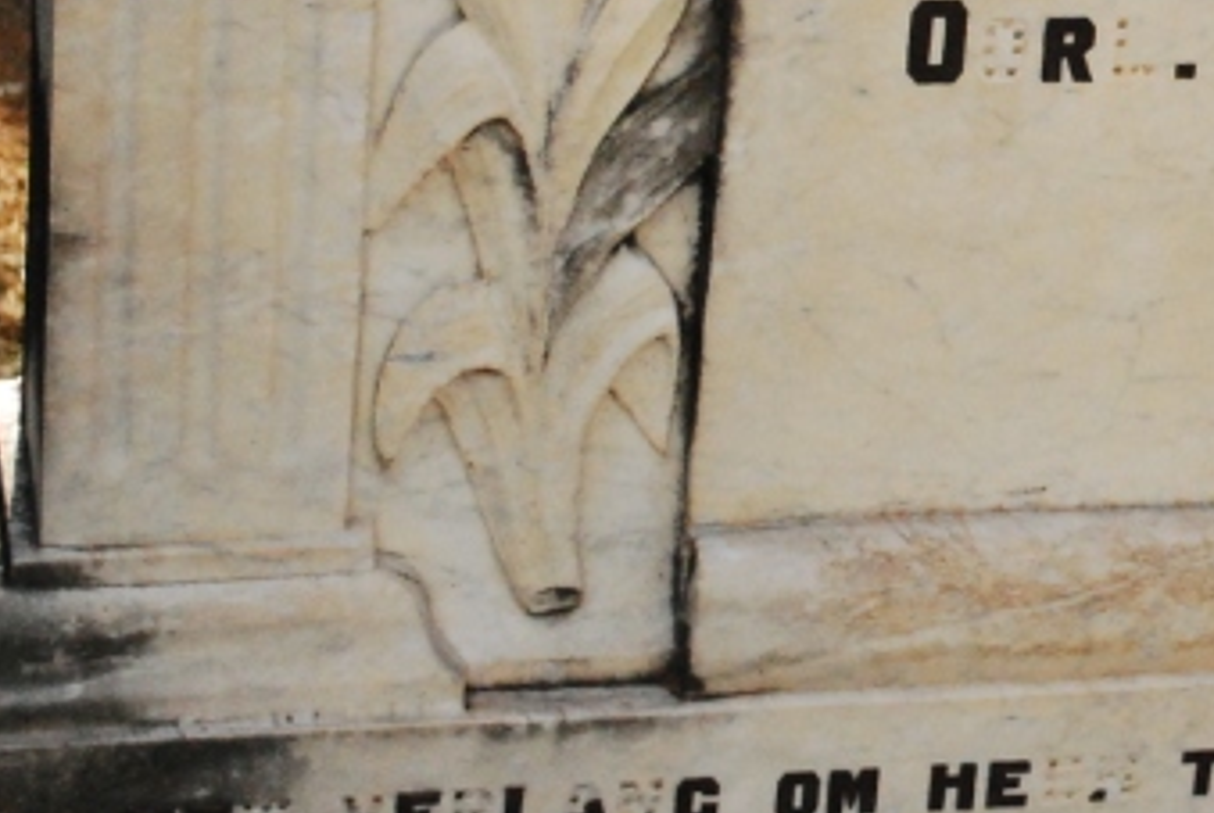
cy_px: 27
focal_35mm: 159
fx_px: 5352
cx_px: 1529
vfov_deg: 8.6
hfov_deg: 12.6
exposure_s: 1/4000
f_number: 5.3
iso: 1600
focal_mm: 35
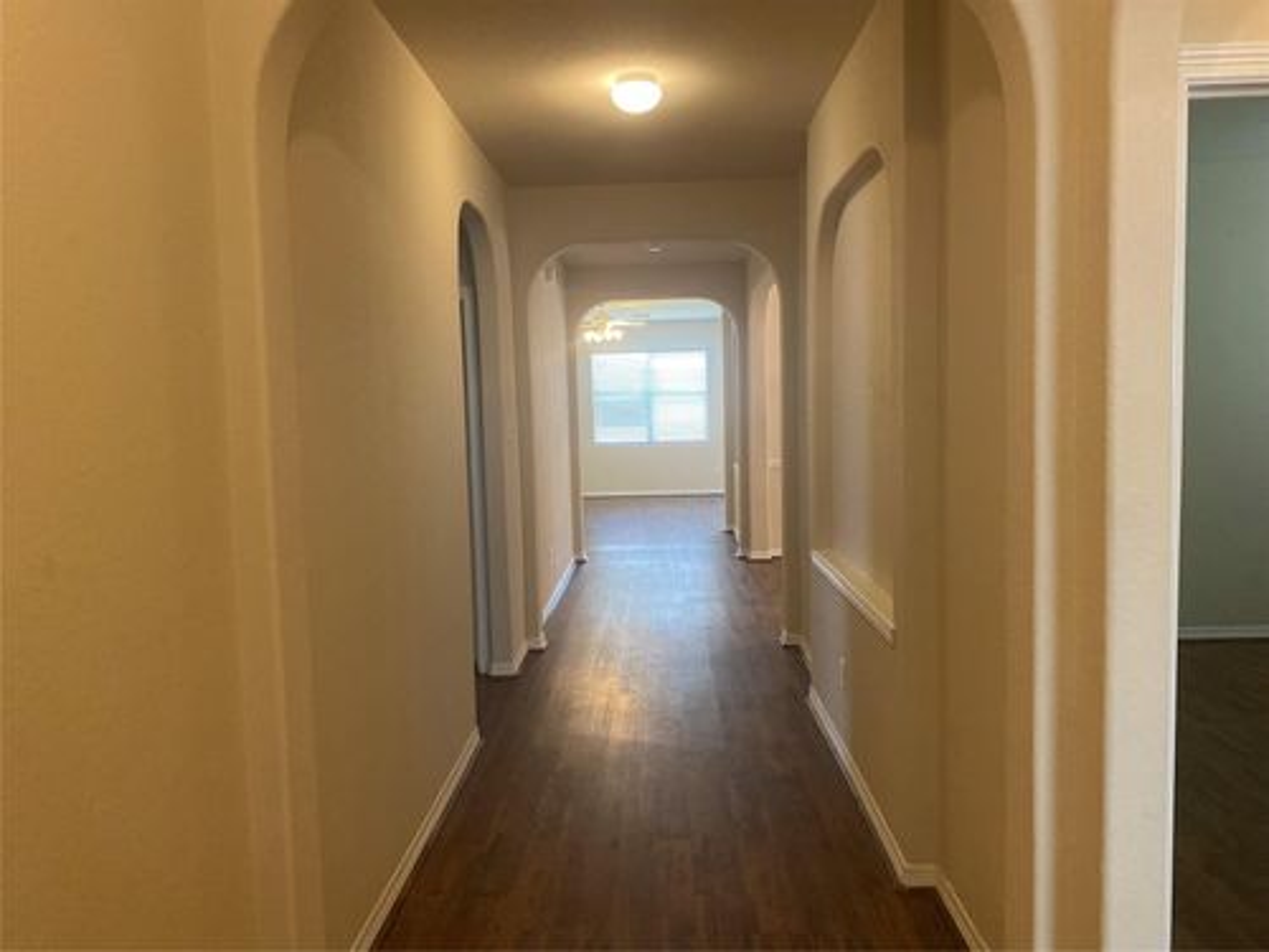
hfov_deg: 67.3
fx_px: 953
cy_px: 476
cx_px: 634
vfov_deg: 53.1
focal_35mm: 26
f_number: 1.8
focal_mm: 4.25
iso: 320
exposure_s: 1/60
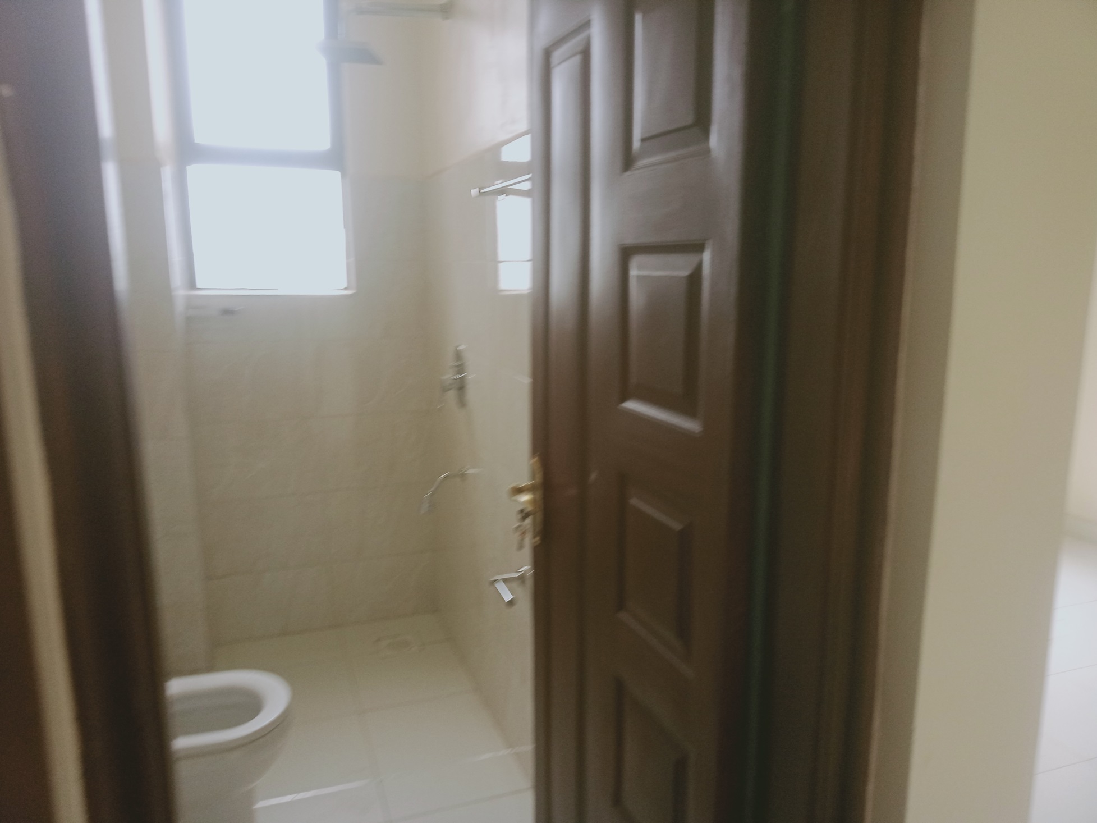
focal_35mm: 28
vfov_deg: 49.7
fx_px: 887
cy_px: 412
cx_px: 548
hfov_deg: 63.4
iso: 139
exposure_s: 1/33.3
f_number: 2.2
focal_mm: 3.37
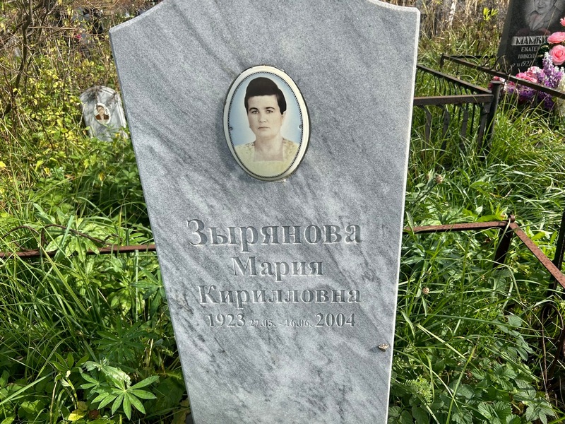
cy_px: 212
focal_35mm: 26
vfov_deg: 53.1
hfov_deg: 67.3
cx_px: 282
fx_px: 424
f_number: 1.5
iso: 50
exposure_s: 1/1972
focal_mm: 5.7
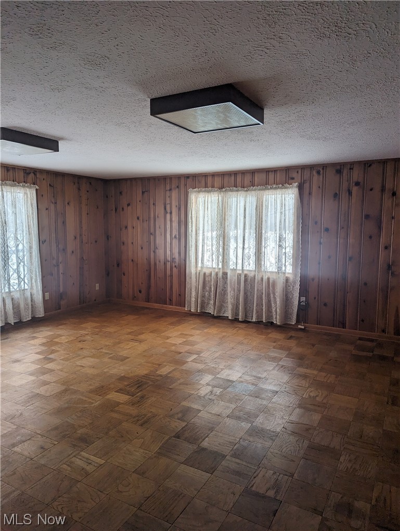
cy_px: 266
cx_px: 200
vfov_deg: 71.5
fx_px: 369
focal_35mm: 24
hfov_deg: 56.9
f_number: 1.85
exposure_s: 1/192
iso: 42
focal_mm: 6.81
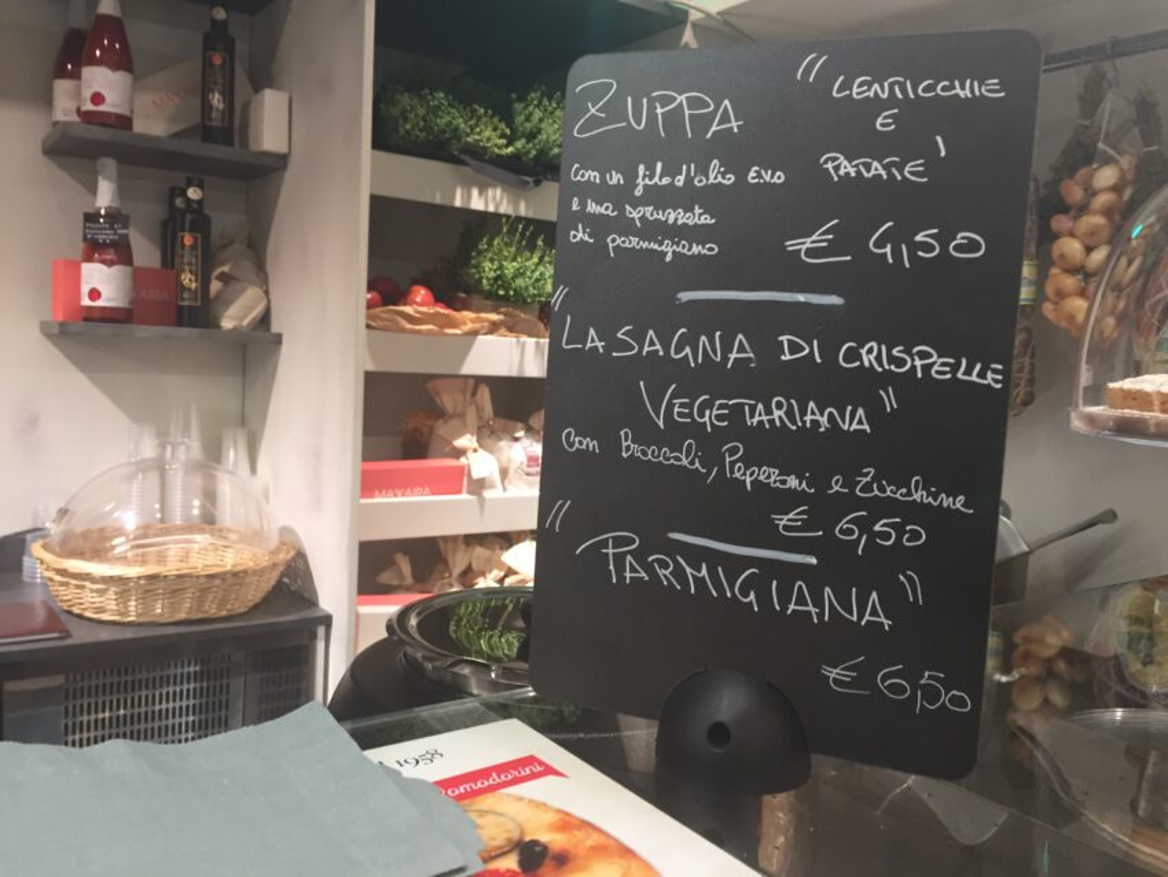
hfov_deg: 61.6
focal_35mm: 29
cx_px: 584
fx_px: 979
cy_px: 438
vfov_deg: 48.2
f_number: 2.2
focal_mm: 4.15
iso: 100
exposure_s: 1/33
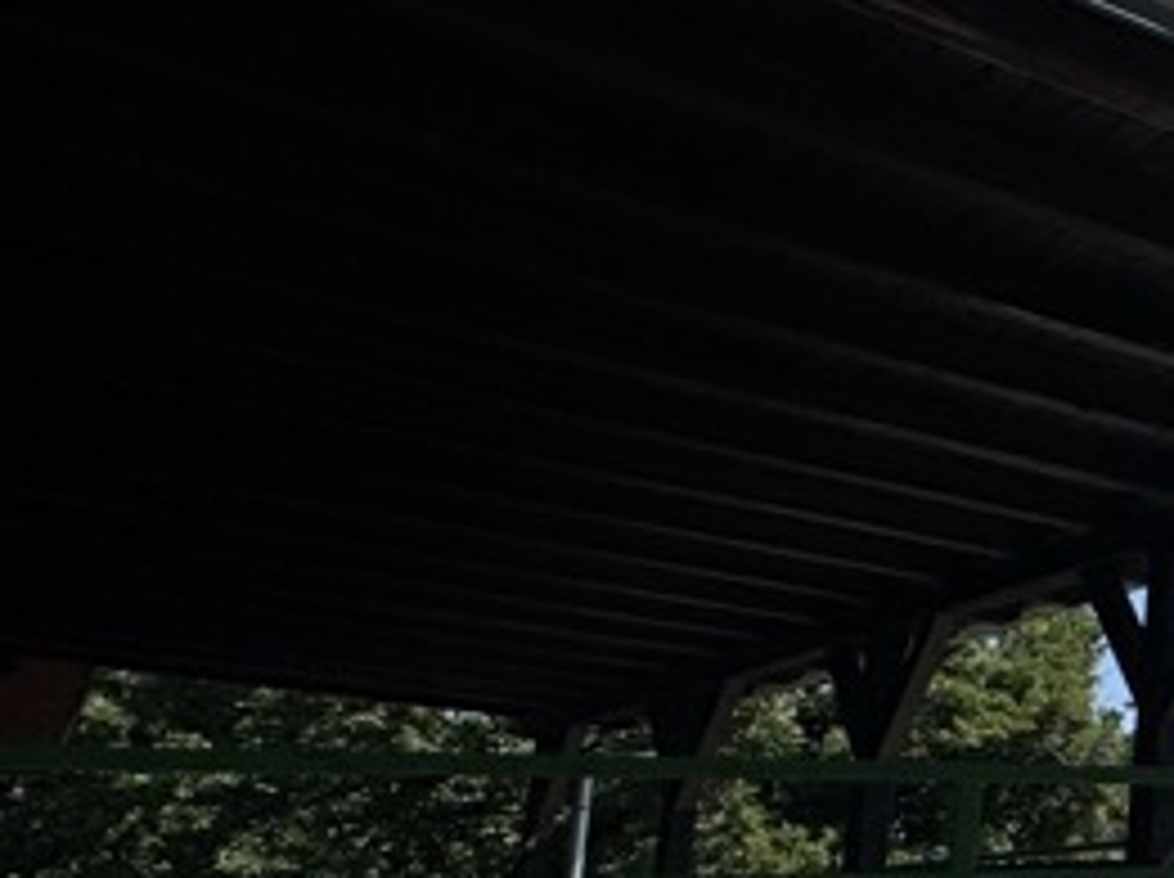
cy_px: 558
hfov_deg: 19.9
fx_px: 1863
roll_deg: +2.6
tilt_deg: +10.2
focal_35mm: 55
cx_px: 2299
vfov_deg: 26.4
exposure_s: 1/2985
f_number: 2.2
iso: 40
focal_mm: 2.22
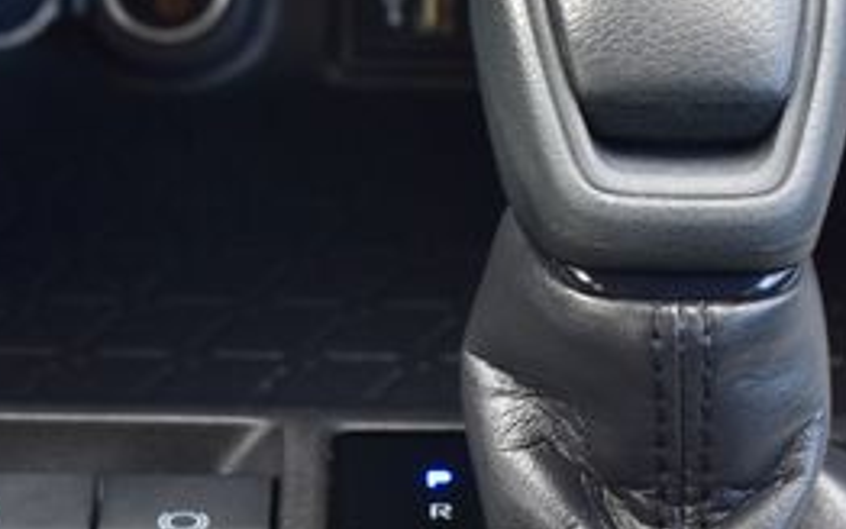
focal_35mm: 142
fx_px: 3275
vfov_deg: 9.1
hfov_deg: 14.7
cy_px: 610
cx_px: 465
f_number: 7.1
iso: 400
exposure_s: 1/25
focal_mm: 38
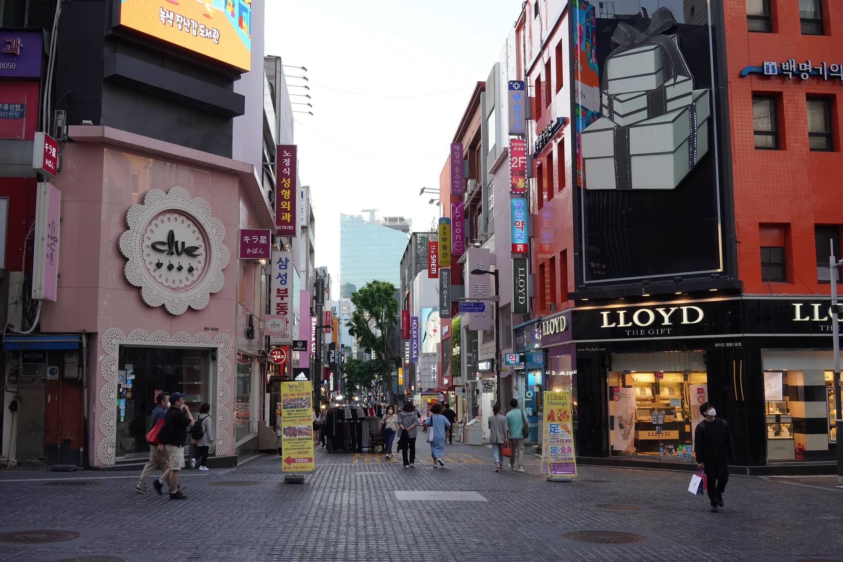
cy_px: 281
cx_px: 422
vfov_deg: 37.9
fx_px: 820
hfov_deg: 54.4
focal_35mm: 35
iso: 1000
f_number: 11
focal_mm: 35
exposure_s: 1/80
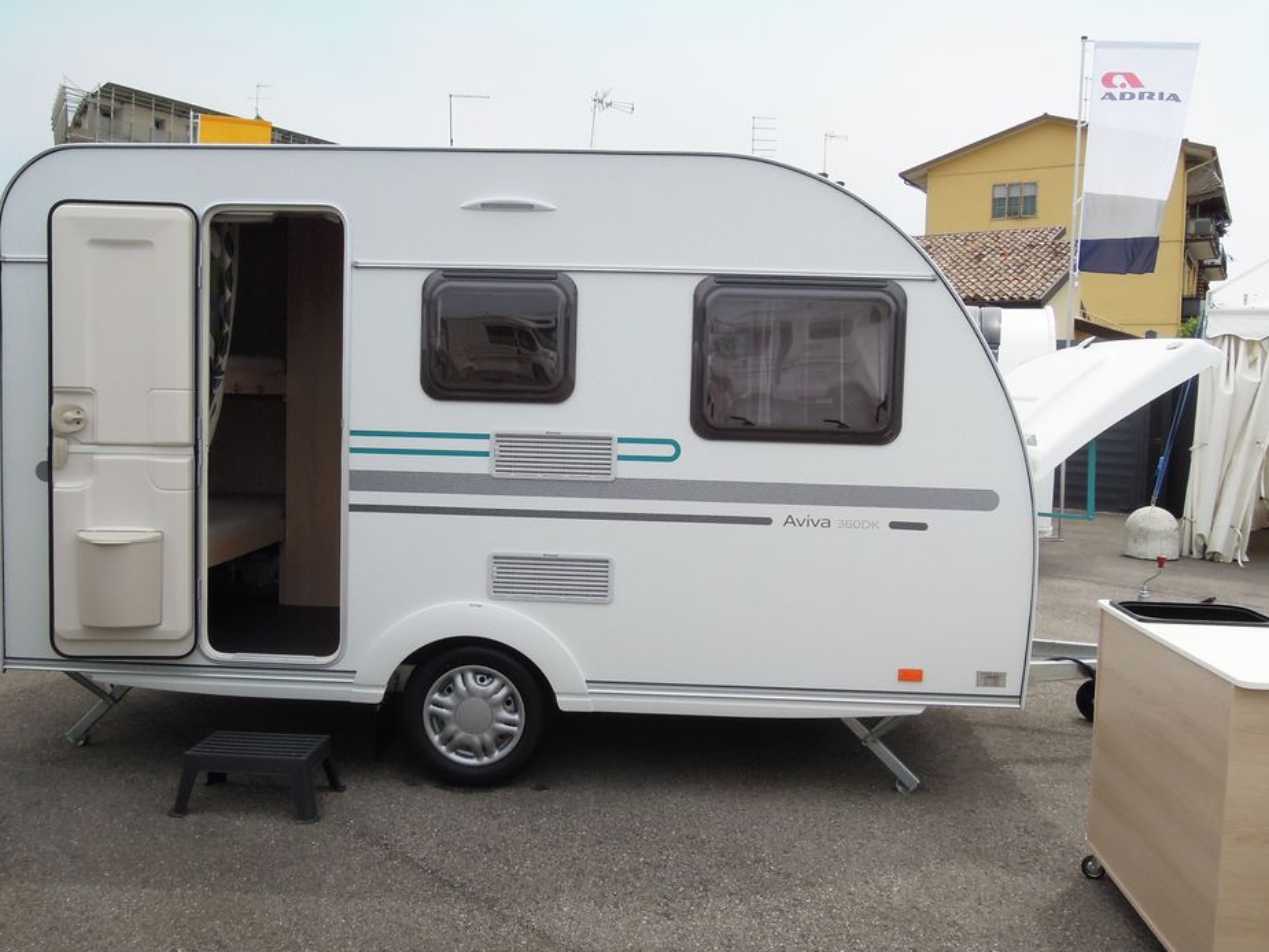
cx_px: 606
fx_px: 1137
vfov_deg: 45.4
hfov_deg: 58.3
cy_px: 462
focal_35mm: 31
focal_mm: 5
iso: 160
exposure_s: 1/1250
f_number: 4.5
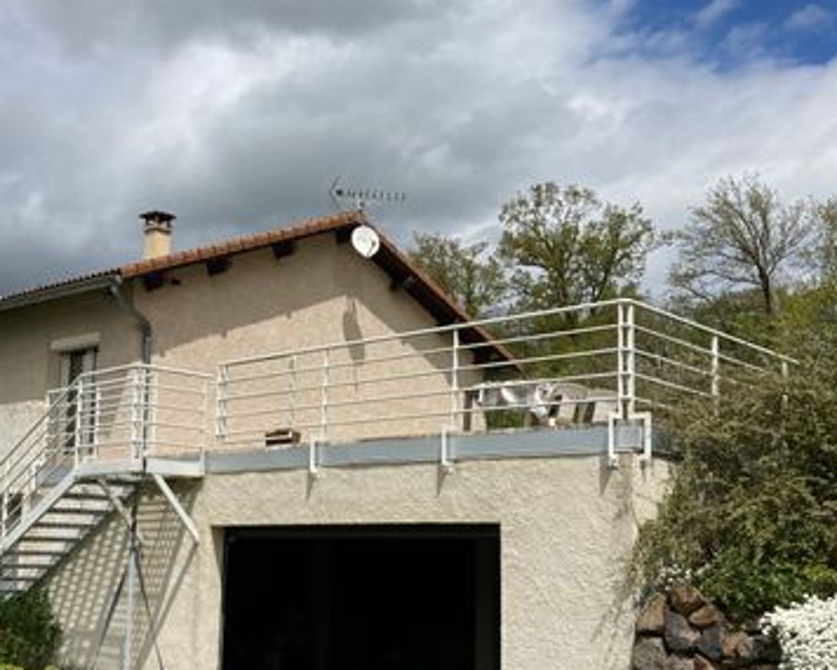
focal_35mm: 46
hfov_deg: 40.2
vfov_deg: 32.7
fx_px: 1140
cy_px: 402
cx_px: 336
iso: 25
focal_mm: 3.99
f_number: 1.8
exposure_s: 1/4425
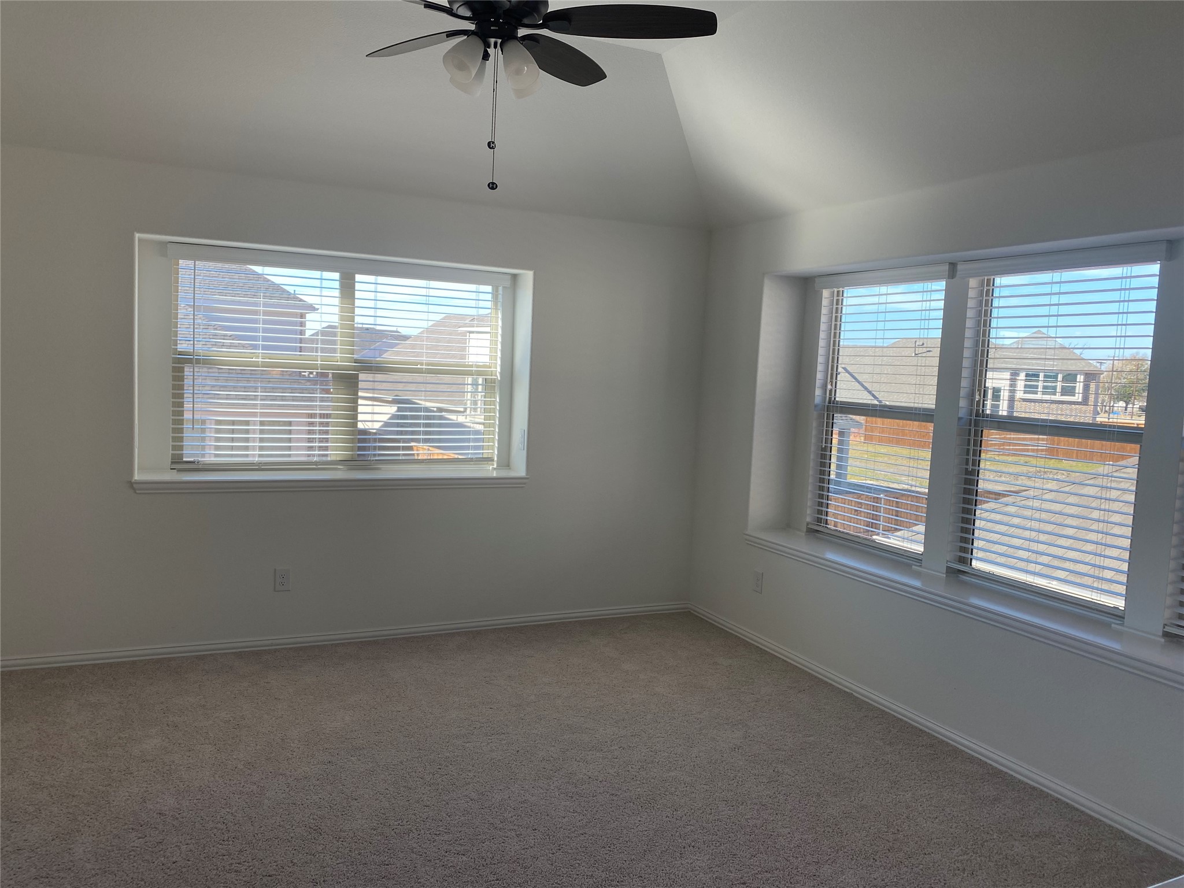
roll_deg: -2.8
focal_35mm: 26
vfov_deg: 53.1
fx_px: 889
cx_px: 592
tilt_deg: -3.3
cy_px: 444
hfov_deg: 67.3
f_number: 1.8
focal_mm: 4.25
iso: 32
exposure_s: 1/190
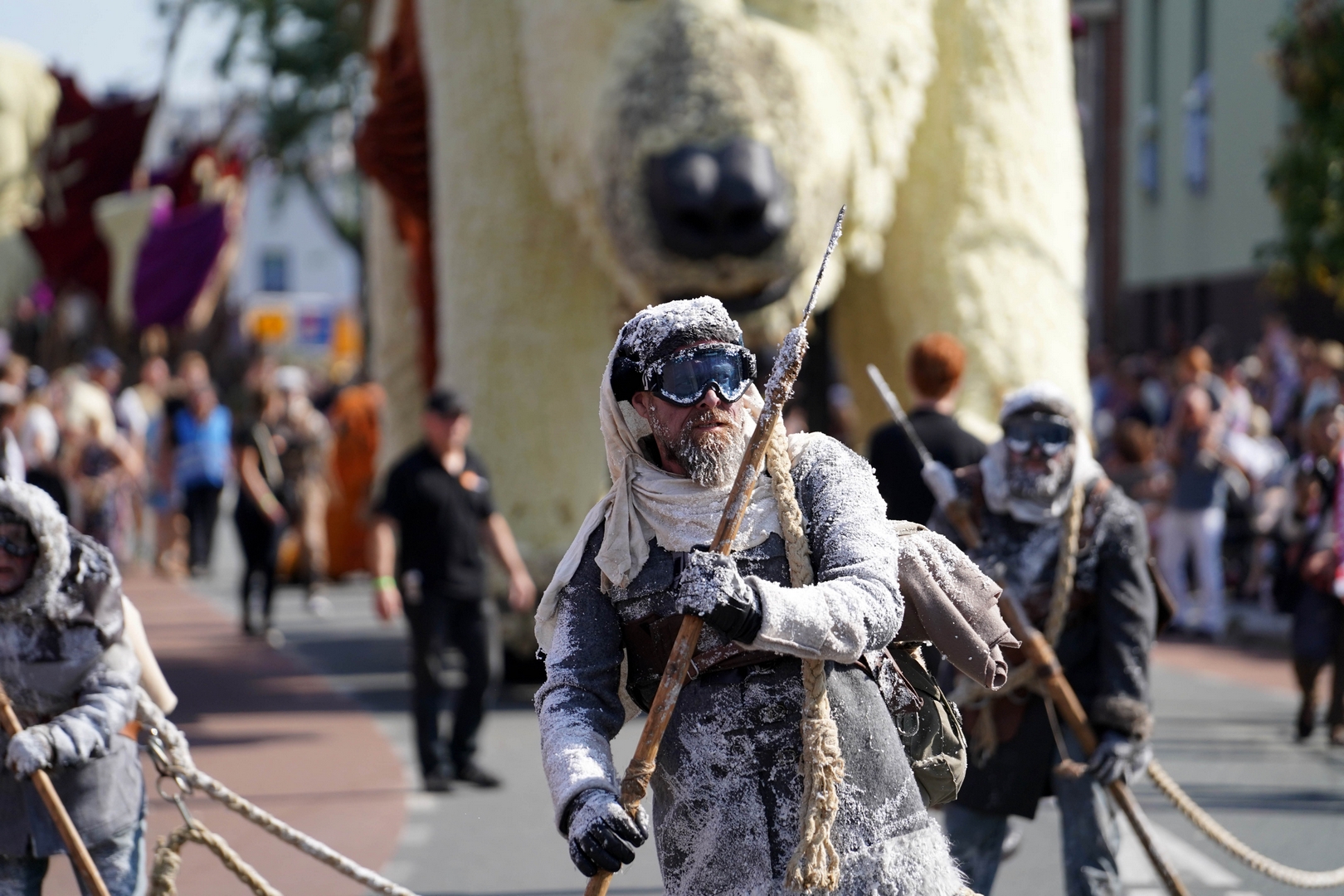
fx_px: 7466
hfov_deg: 10.3
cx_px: 672
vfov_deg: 6.9
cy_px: 448
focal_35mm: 200
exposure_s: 1/3200
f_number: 4
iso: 500
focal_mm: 200
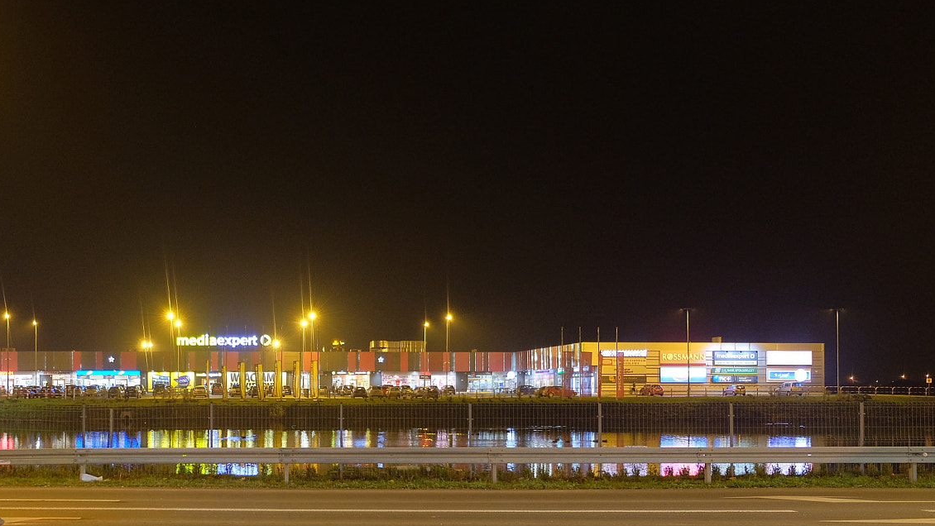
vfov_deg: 29.3
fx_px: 992
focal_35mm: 40
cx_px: 282
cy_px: 382
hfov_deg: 49.2
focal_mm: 18
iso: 800
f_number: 2.8
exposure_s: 1/8
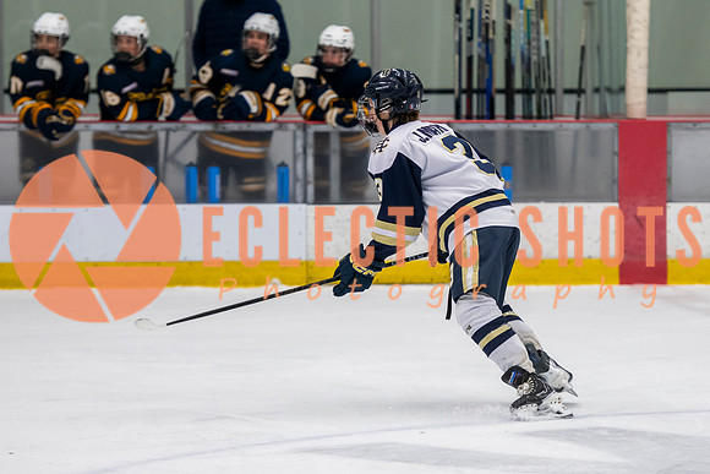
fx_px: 4321
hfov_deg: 9.4
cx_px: 401
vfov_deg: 6.3
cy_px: 215
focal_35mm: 219
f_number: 3.2
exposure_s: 1/640
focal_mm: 130
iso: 2000
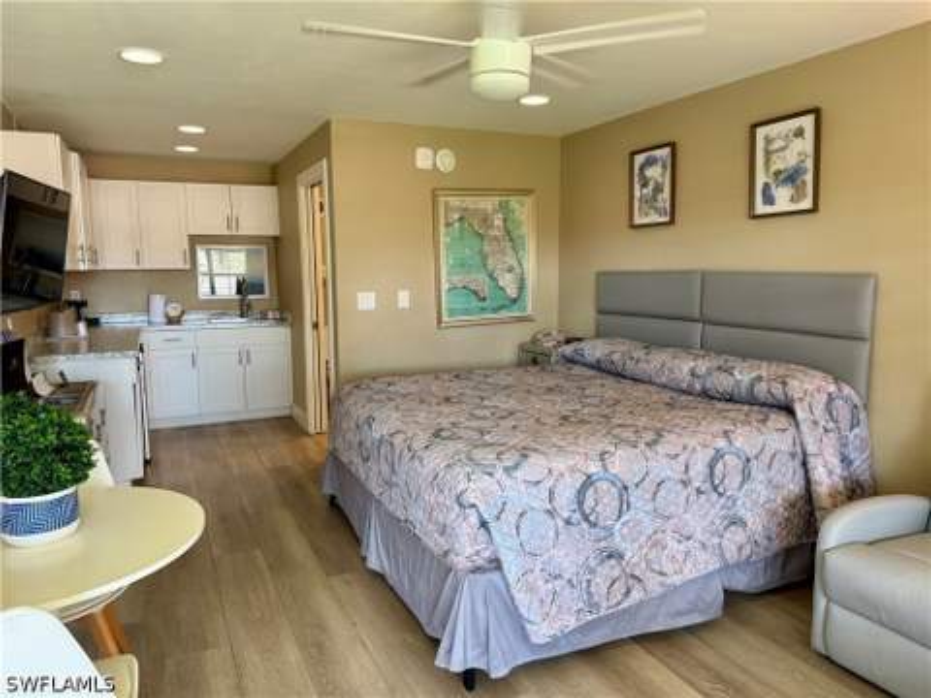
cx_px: 466
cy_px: 349
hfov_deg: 71.6
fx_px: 645
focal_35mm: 24
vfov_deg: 56.8
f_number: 1.78
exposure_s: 1/120
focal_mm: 6.76
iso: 200
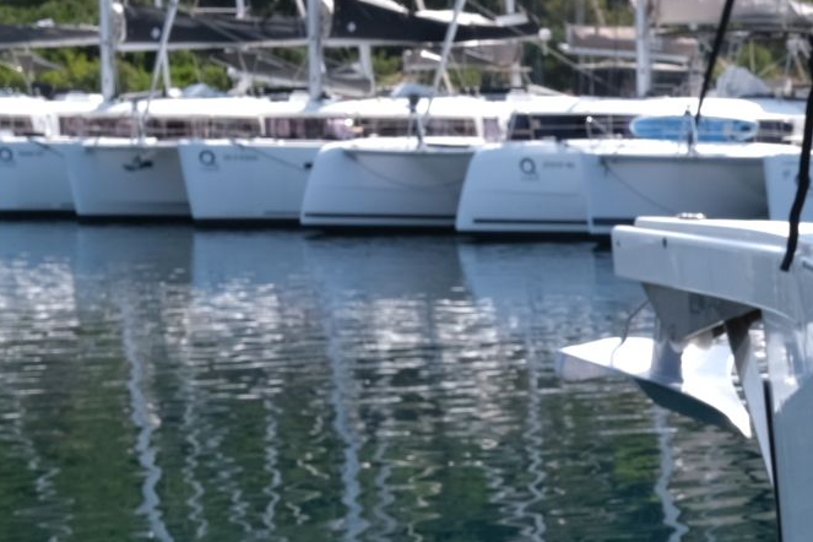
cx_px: 1590
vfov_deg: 10.4
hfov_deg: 13.8
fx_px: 2868
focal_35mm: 127
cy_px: 800
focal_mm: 18
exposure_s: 1/125
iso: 80
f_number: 7.1
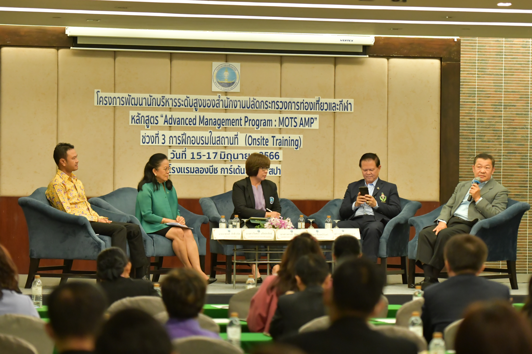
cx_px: 266
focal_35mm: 142
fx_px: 2097
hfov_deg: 14.5
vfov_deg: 9.7
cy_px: 177
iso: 2500
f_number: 2.8
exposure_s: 1/125
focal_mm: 95
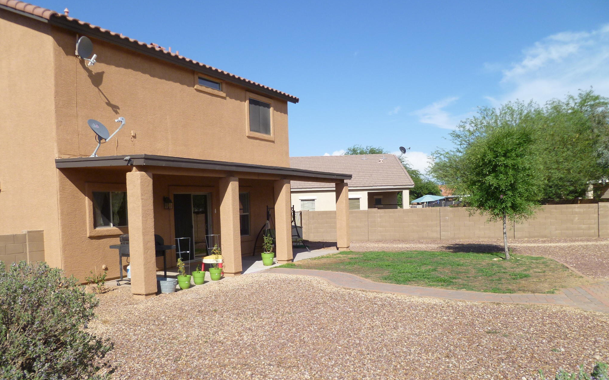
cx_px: 301
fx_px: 498
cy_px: 224
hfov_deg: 62.9
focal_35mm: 30
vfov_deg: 41.7
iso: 100
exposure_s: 1/160
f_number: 10
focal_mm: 5
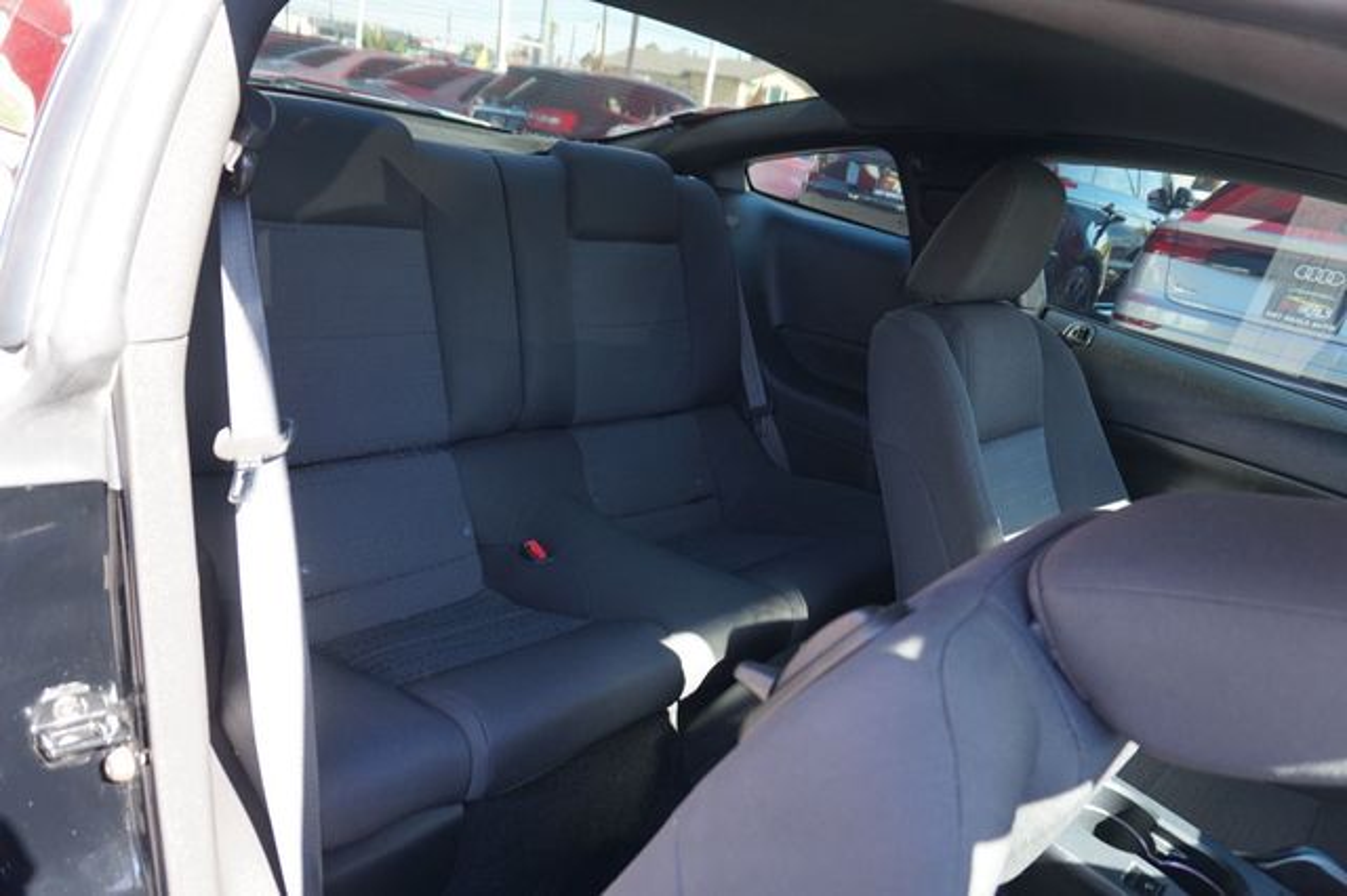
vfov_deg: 53.1
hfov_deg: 73.8
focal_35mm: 24
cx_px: 674
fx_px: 897
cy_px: 448
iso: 250
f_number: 4
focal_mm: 16
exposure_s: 1/60
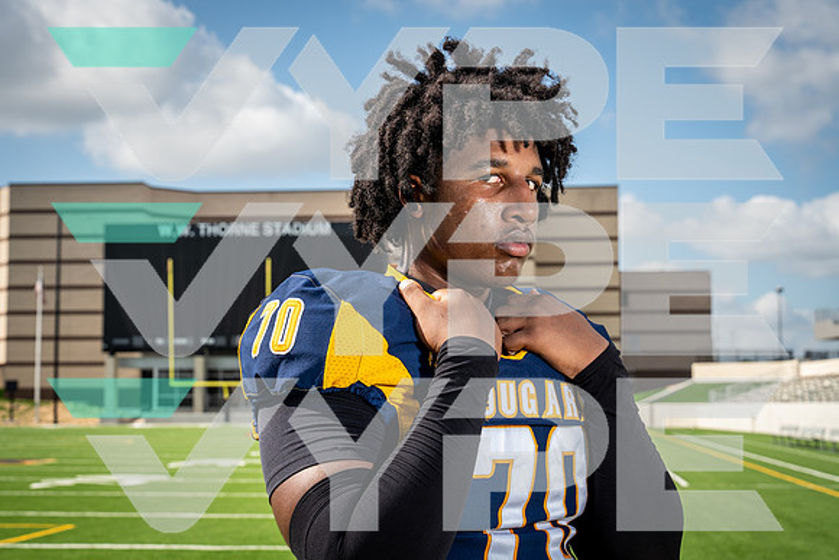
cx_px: 420
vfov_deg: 20.9
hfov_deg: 31.0
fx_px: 1515
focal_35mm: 65
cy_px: 280
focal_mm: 65
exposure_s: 1/250
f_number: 8
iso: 125
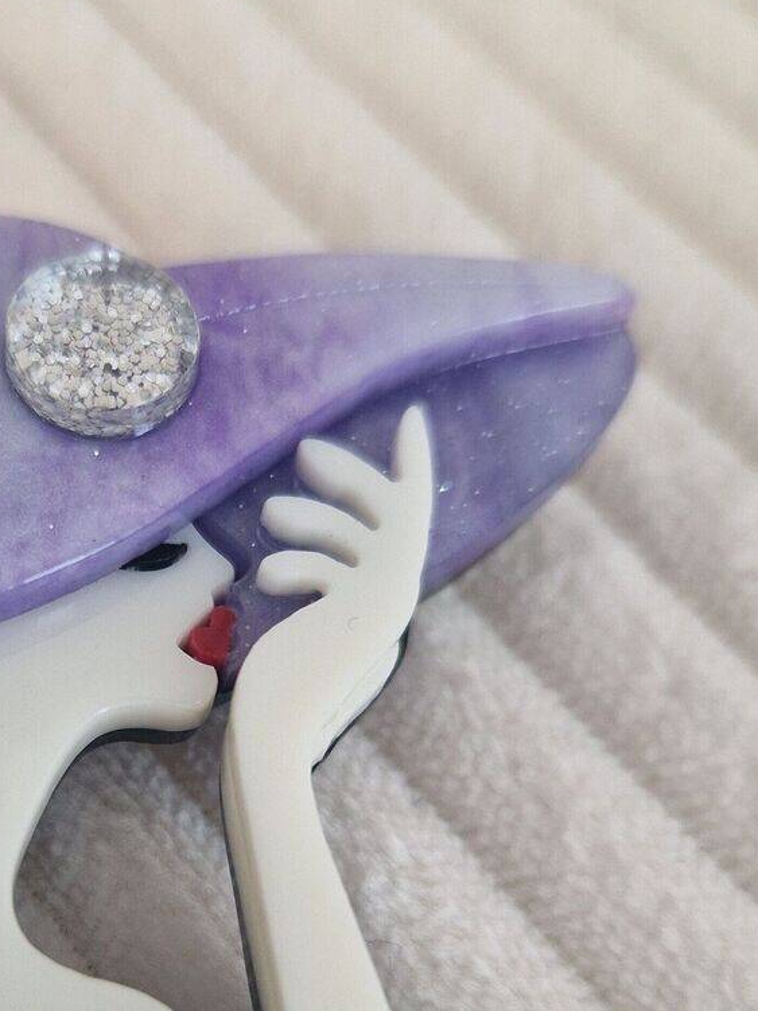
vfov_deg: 37.9
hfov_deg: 28.6
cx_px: 85
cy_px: 765
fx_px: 1431
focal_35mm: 49
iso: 200
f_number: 1.8
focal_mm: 5.4
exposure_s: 1/100
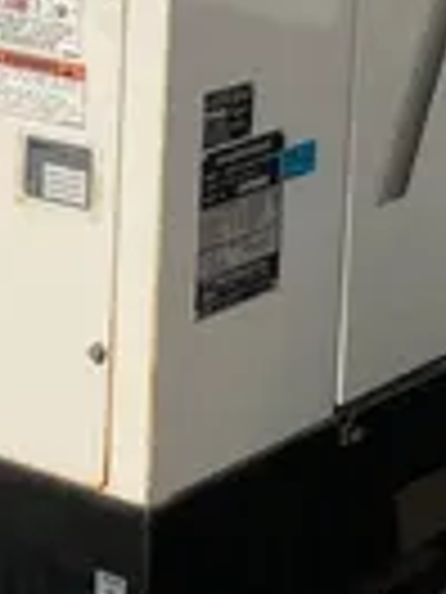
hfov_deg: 9.5
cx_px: 27
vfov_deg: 12.5
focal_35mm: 155
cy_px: -47
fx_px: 2663
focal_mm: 3.99
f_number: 1.8
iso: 25
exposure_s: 1/4808
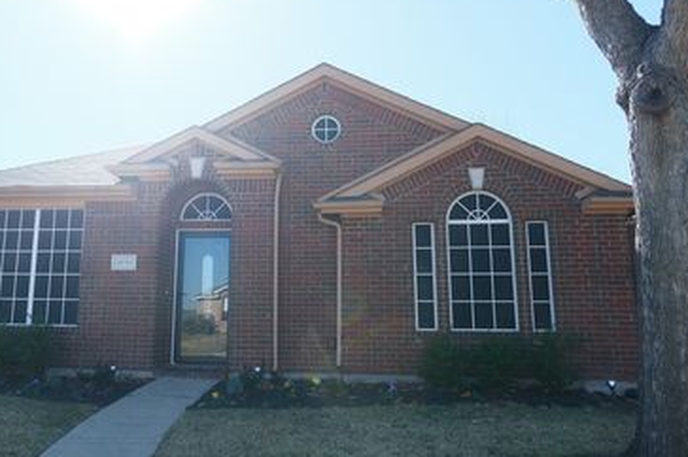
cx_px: 280
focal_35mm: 33
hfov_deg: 56.9
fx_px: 630
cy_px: 197
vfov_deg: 39.8
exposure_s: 1/1300
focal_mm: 16
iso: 640
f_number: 4
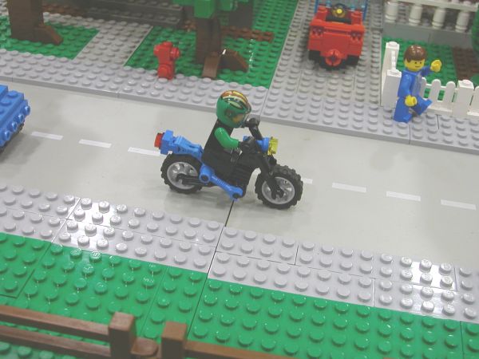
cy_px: 180
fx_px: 678
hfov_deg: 38.9
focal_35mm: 49
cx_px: 240
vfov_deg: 29.7
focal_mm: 7.5
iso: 100
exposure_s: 1/15.1
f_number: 3.2
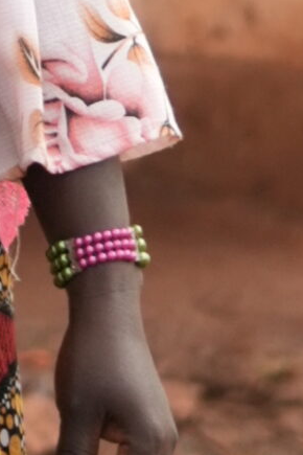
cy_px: -773
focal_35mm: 306
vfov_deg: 6.3
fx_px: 3863
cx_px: -266
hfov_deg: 4.4
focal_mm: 35
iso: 640
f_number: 2
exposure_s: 1/200
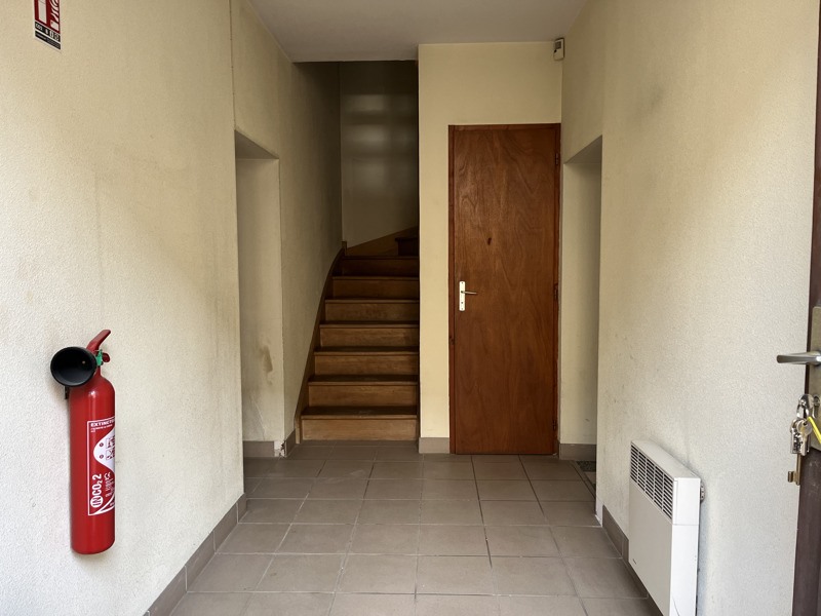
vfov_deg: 53.1
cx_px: 410
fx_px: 617
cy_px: 308
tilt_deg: -5.1
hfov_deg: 67.3
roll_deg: +0.1
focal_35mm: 26
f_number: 1.6
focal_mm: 5.1
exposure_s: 1/104
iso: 125
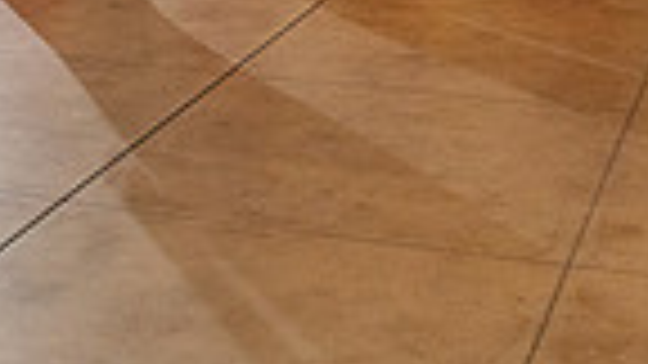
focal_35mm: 101
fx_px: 1735
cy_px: -380
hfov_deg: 20.9
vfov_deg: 10.9
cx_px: 130
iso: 2000
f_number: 3.5
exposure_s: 1/200
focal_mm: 24
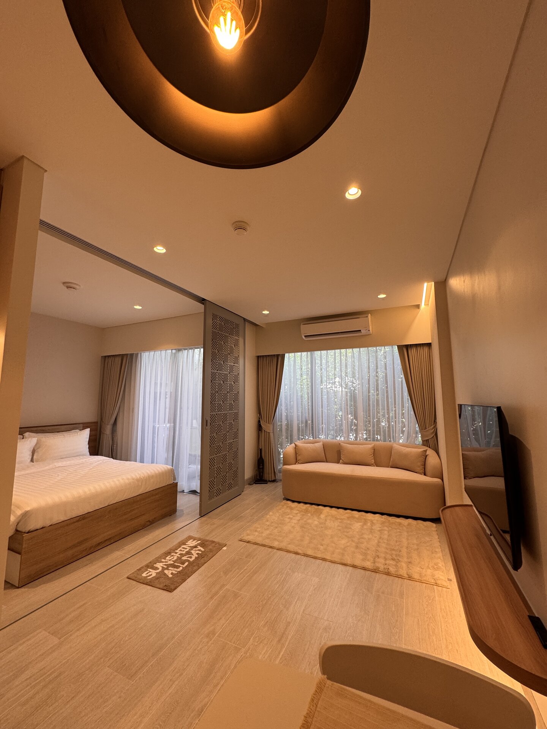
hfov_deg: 85.7
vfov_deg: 102.1
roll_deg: +0.2
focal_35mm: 14
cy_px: 364
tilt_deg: +8.3
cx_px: 274
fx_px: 295
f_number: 2.2
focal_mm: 2.22
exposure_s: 1/100
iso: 160
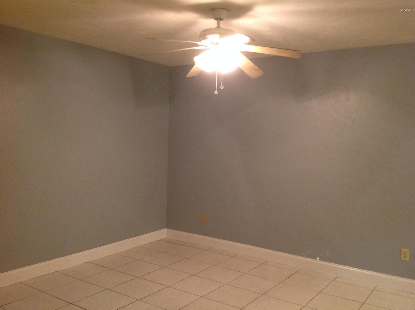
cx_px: 208
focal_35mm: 35
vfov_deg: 40.6
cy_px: 155
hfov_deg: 52.7
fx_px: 419
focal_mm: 4.28
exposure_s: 1/15
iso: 200
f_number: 2.4
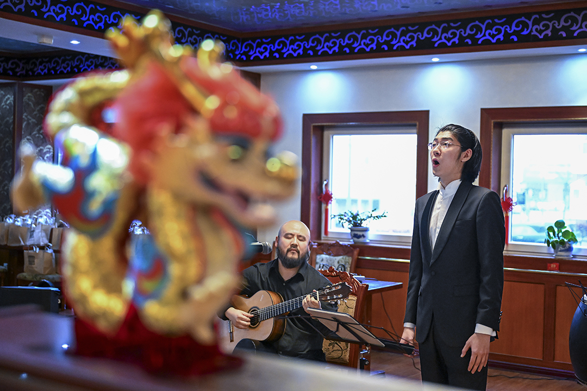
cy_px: 196
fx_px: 815
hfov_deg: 39.6
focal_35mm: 50
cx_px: 294
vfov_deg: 27.0
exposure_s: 1/200
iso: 6400
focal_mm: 50
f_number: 2.8
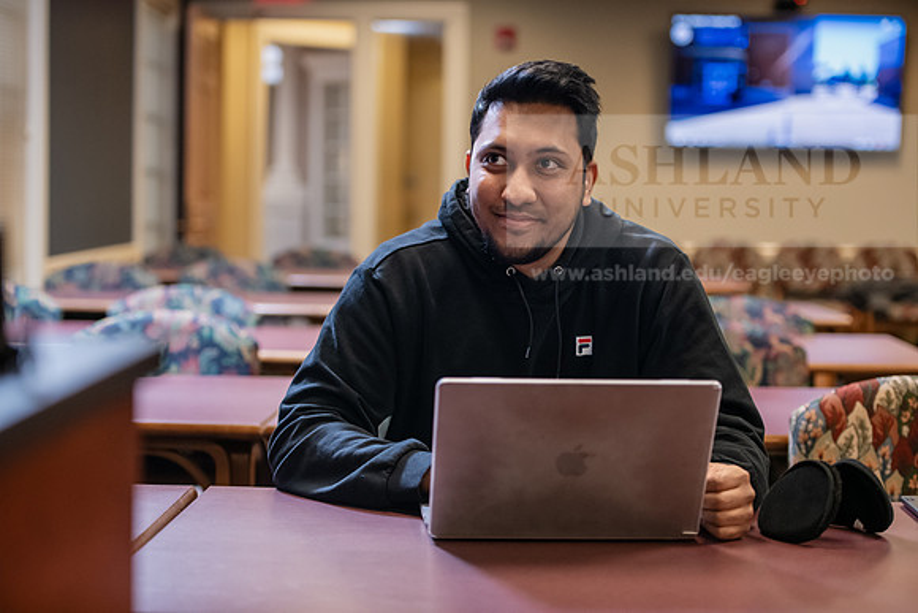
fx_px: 1785
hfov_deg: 28.8
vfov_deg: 19.5
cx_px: 459
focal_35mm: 70
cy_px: 306
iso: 2000
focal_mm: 70
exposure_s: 1/250
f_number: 2.8
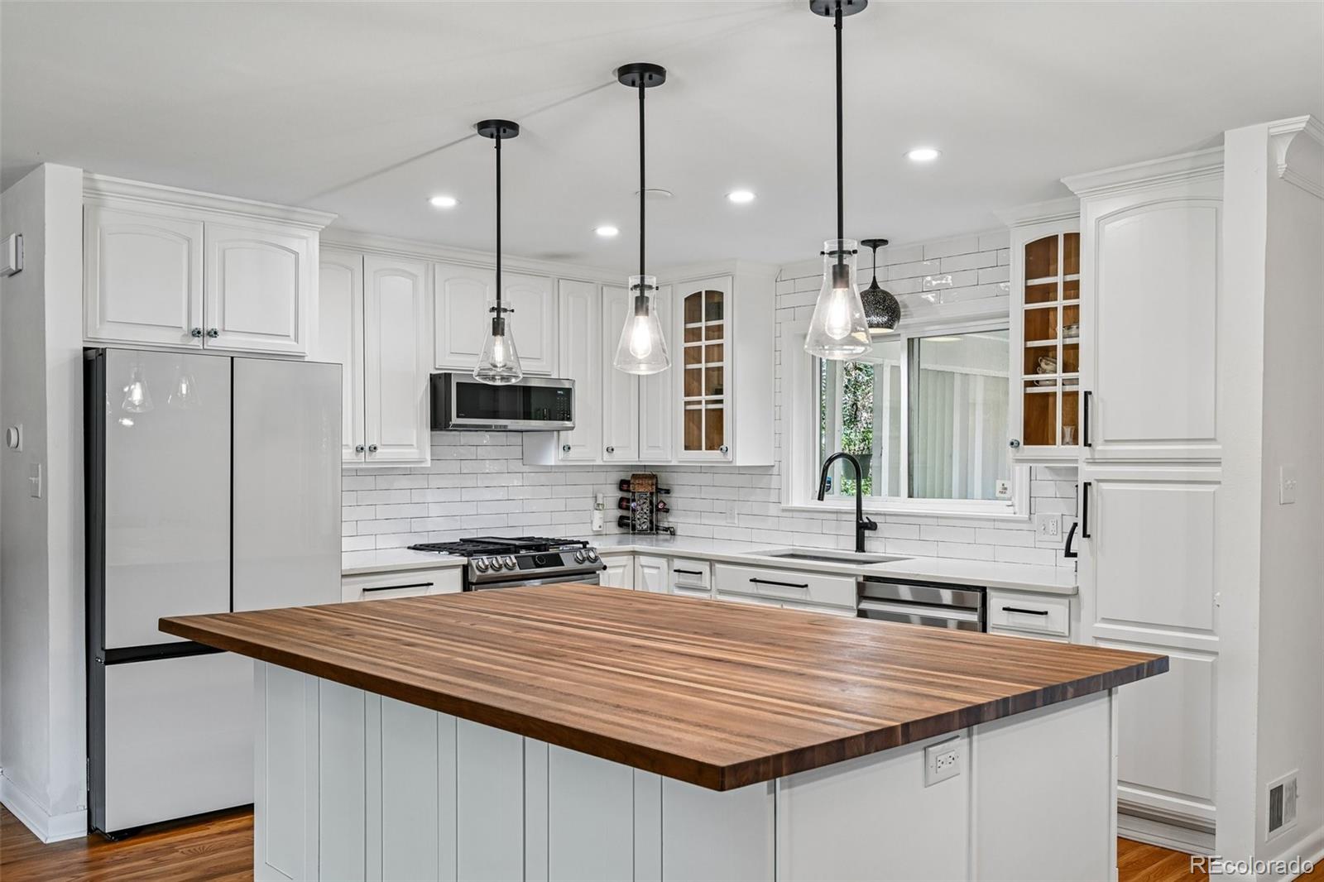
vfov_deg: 43.6
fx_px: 1103
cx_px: 662
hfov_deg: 61.9
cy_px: 441
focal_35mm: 30
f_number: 9
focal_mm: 30
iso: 400
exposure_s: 1/30
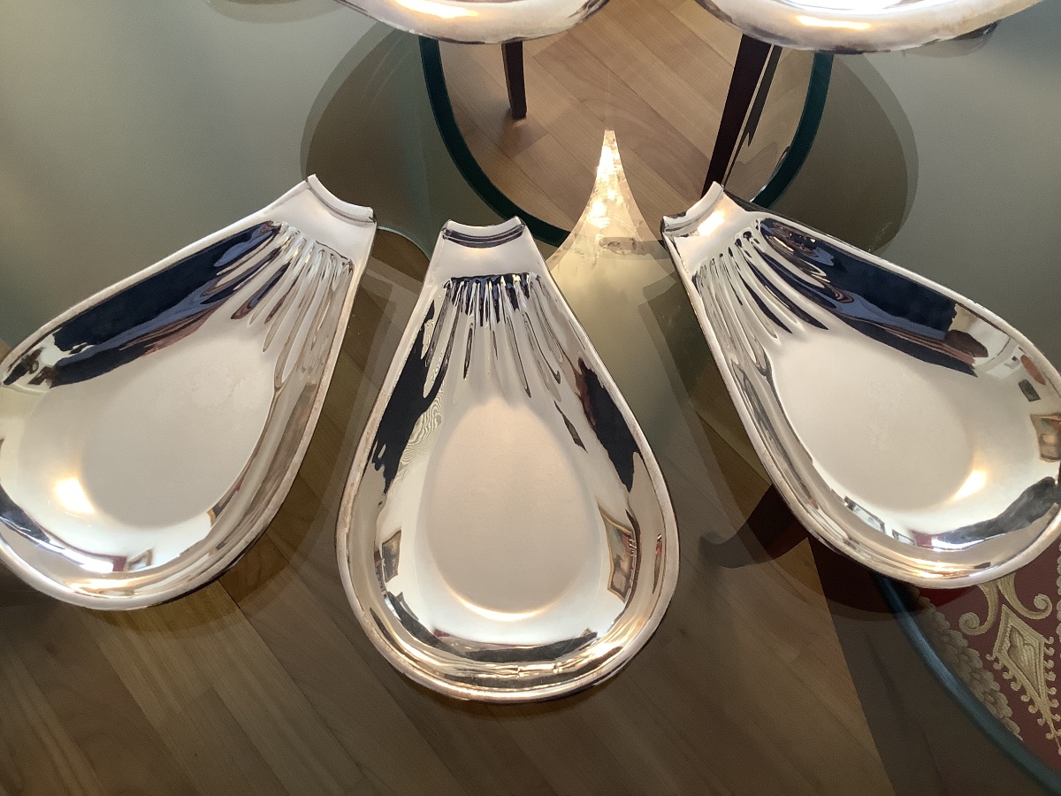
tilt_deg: -67.7
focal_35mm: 31
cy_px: 398
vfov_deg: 45.4
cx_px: 530
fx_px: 950
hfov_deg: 58.4
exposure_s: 1/50
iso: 125
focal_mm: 3.3
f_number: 2.4
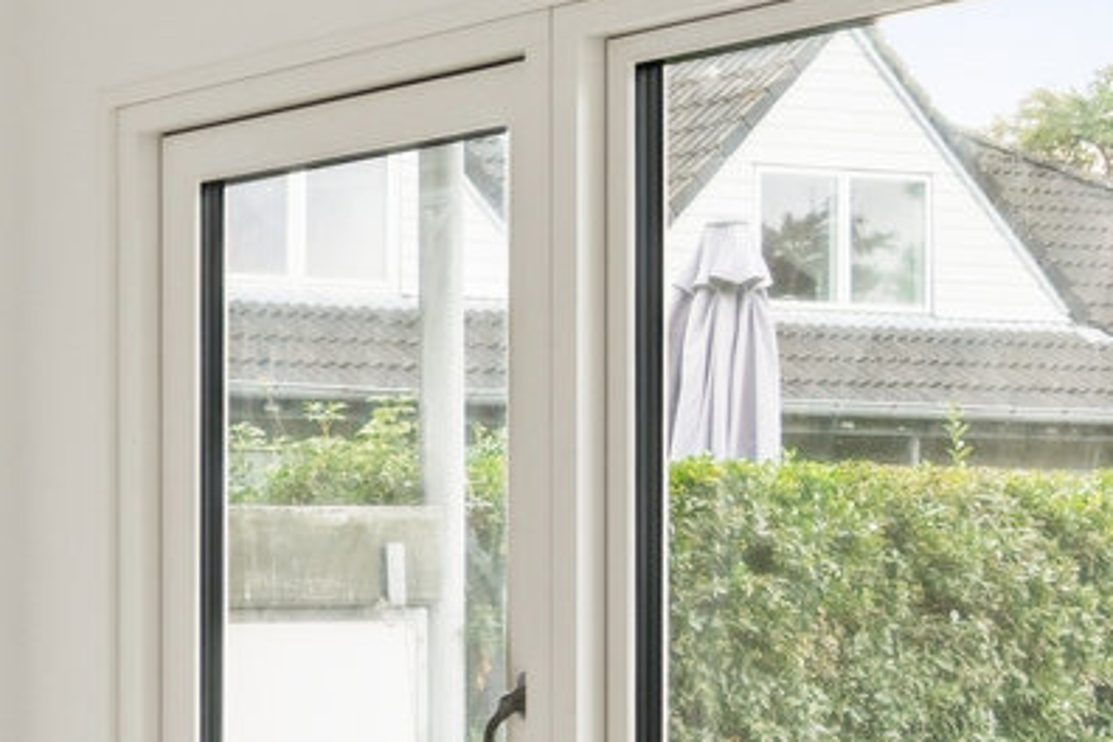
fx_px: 3030
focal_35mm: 98
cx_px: -801
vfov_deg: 13.9
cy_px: 624
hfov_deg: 17.5
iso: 800
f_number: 7.1
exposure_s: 1/125
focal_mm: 19
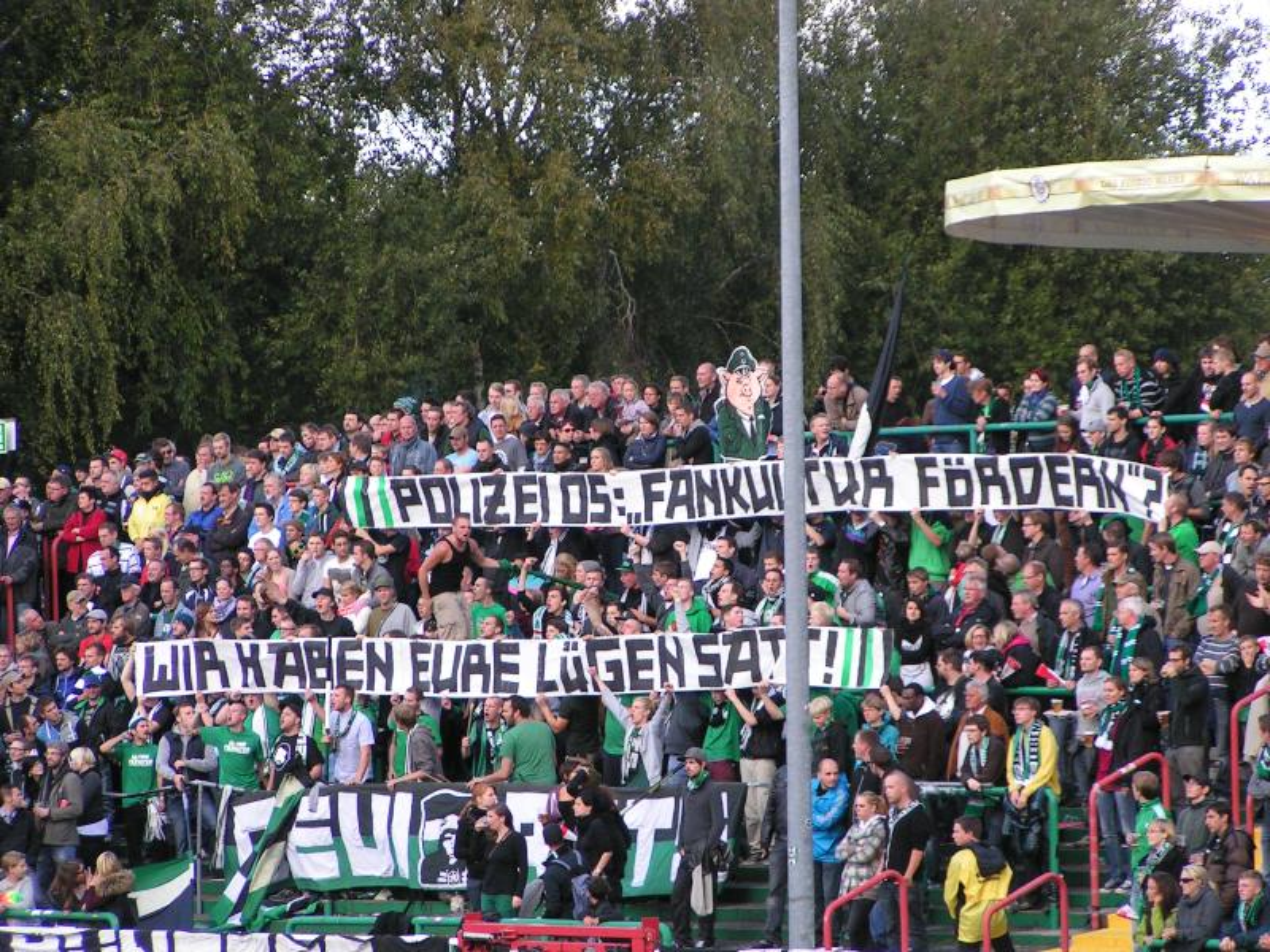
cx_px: 635
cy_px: 476
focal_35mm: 216
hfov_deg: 9.2
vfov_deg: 6.9
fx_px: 7925
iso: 100
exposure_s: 1/320
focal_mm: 33
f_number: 3.5
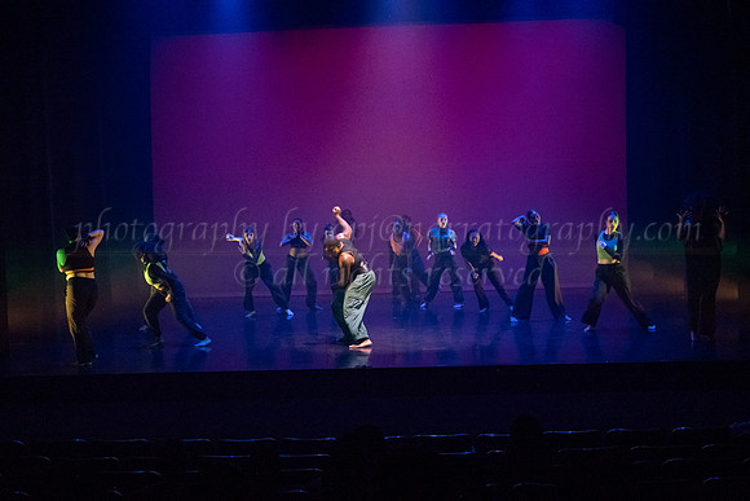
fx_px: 1051
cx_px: 358
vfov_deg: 26.8
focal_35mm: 50
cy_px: 277
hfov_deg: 39.3
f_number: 3.5
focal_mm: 45
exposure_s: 1/400
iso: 4000
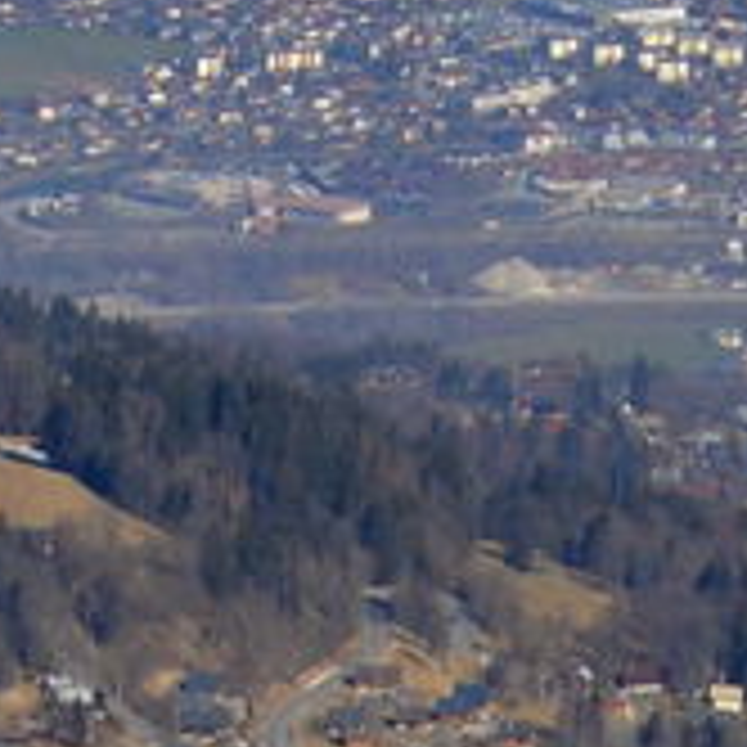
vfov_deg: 3.0
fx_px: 14380
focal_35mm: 589
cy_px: -405
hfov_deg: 3.0
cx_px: 1078
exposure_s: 1/320
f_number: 9
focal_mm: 40
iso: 100
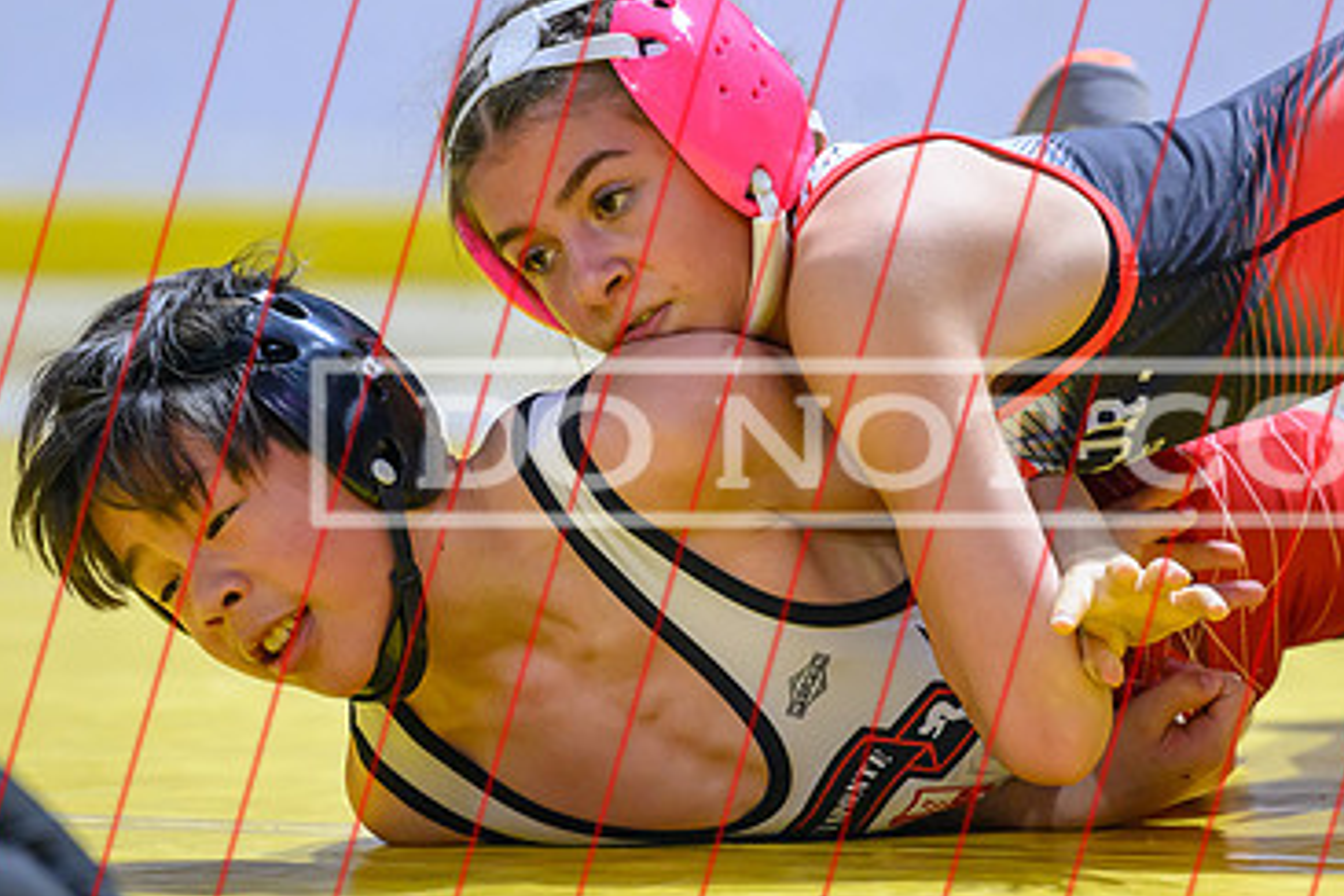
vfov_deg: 3.3
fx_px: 15380
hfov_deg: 5.0
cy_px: 570
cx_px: 794
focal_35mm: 412
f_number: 2.8
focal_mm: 200
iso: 2500
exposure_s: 1/800
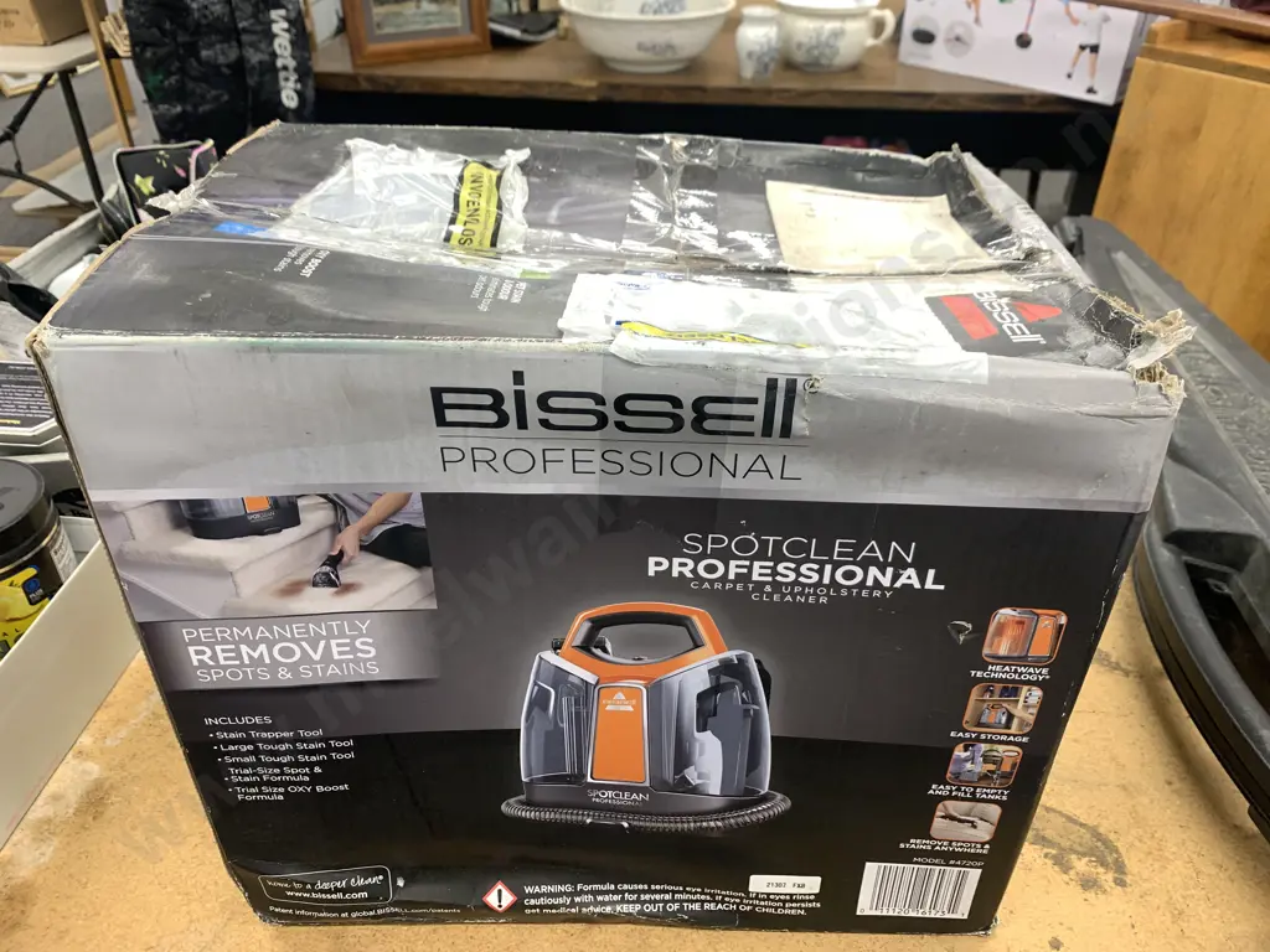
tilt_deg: -34.6
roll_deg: -1.1
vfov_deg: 53.1
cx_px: 635
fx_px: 954
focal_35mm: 26
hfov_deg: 67.3
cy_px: 476
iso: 64
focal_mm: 4.25
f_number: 1.8
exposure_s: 1/50
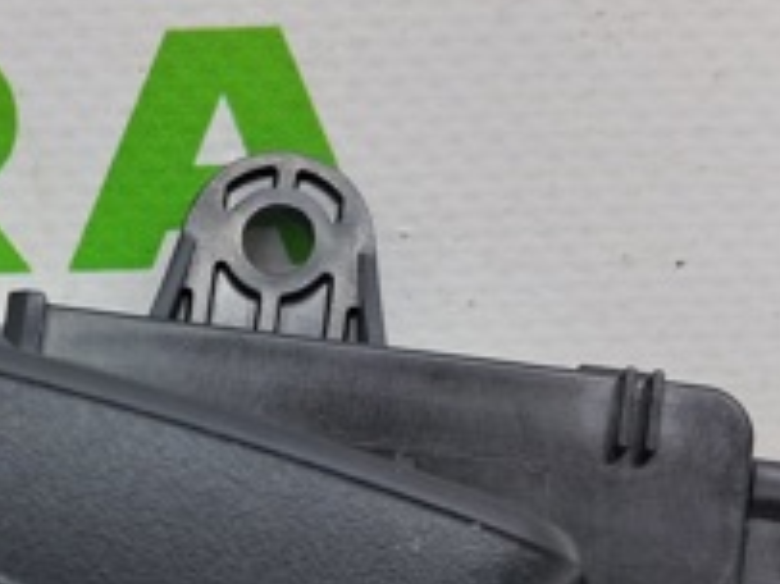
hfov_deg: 22.5
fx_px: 1914
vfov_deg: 16.9
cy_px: 594
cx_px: 73
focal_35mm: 85
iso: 50
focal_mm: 4
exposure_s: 1/50
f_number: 1.8
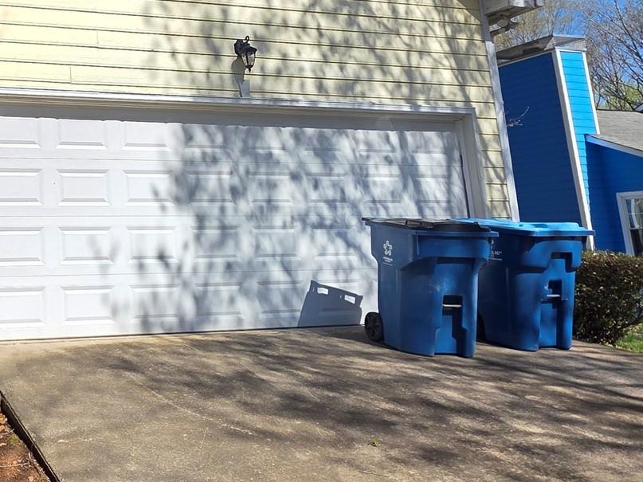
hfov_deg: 45.7
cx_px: -13
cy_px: 141
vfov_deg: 42.1
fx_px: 613
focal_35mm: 33
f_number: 1.9
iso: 40
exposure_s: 1/1384
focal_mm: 2.2
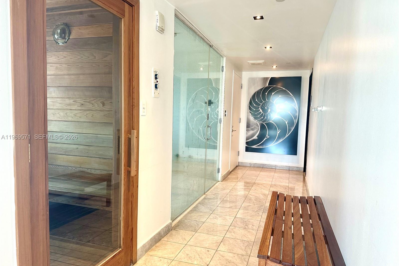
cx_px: 200
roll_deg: -2.1
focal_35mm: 25
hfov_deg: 71.5
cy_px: 137
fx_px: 277
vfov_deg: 51.3
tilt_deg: -4.1
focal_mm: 6.86
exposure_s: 1/60
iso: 160
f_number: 1.78
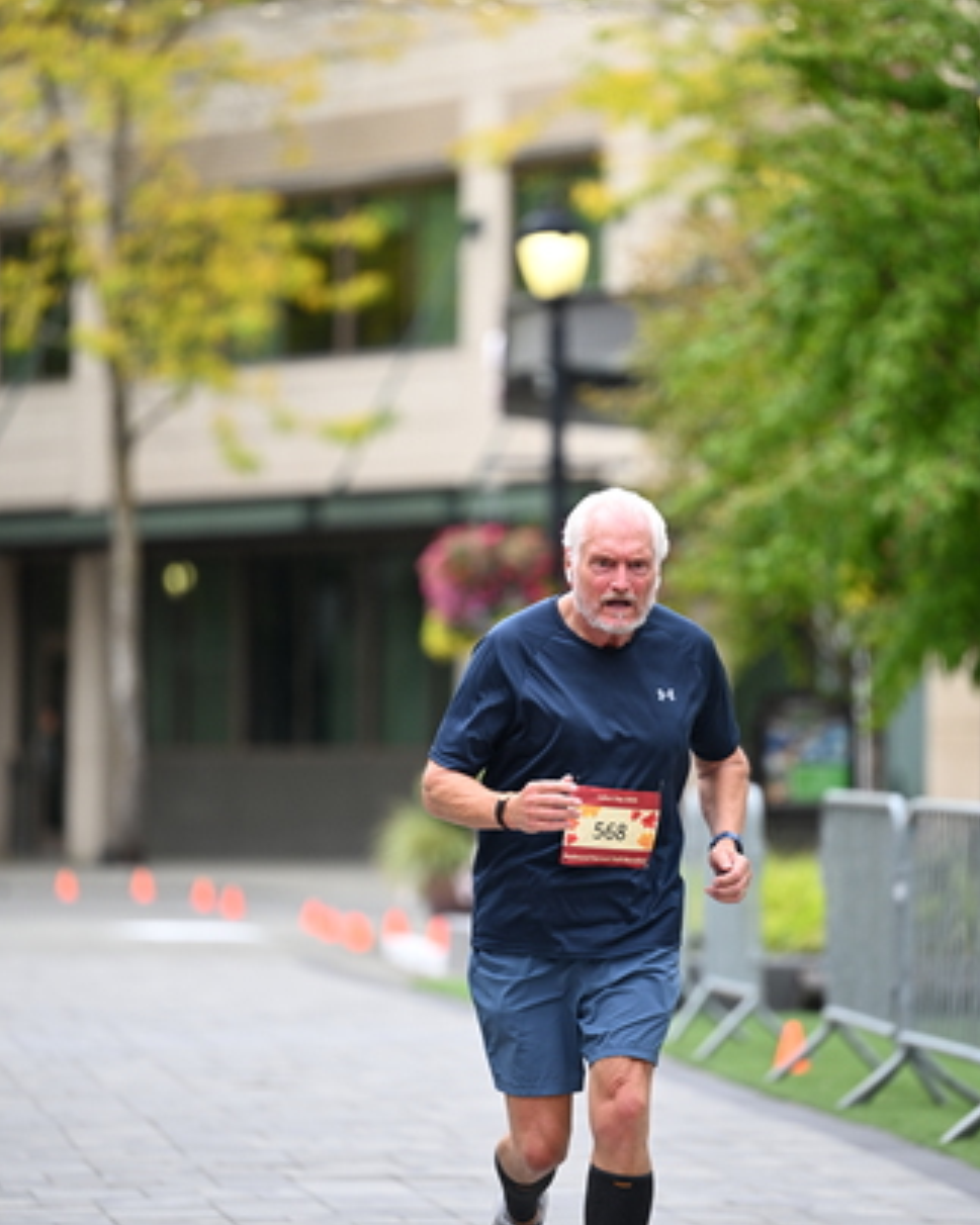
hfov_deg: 6.7
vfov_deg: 8.4
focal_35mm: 230
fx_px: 8342
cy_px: 609
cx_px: 520
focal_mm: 180
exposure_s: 1/1250
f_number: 2.8
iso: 640
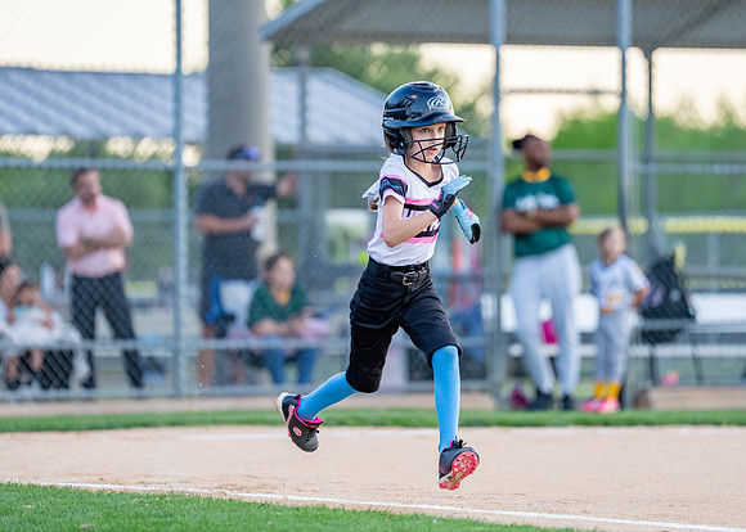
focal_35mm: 275
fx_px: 5835
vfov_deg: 5.2
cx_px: 386
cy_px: 250
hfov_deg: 7.3
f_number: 2.8
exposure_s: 1/2000
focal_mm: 200
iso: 1600
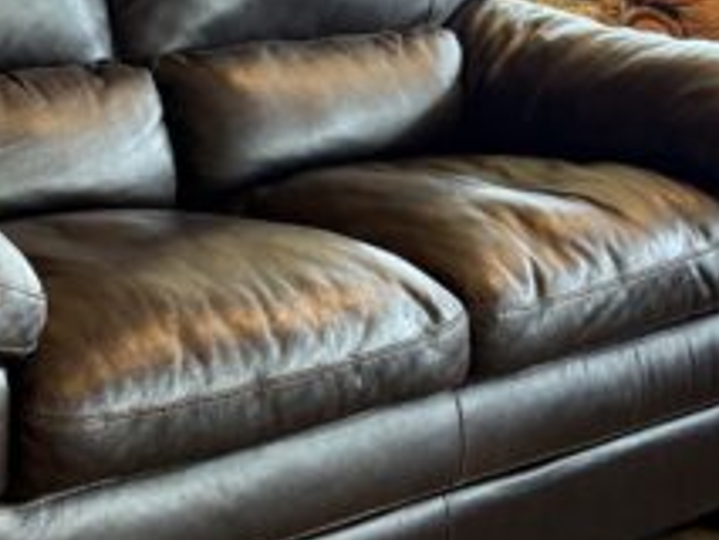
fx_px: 1268
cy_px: 349
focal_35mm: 61
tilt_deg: -13.8
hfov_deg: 30.8
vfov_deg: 24.0
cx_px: 138
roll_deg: -0.6
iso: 125
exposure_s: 1/110
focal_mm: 5.96
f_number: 1.6
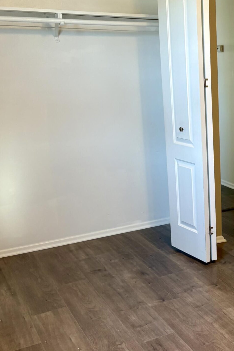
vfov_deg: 40.3
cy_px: 184
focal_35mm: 49
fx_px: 478
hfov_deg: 25.1
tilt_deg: -13.8
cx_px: 273
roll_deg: +0.8
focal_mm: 5.96
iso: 125
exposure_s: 1/60
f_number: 1.6
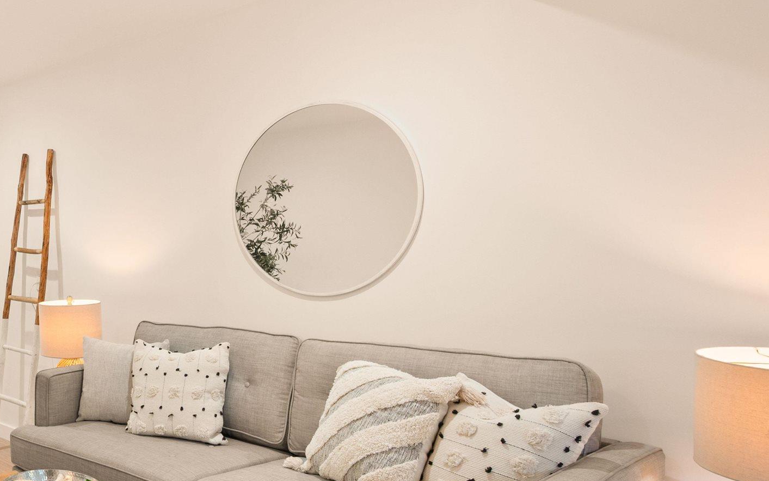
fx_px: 650
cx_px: 13
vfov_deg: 40.6
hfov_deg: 50.5
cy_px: 234
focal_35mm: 31
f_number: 10
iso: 250
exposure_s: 1/2.5
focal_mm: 14
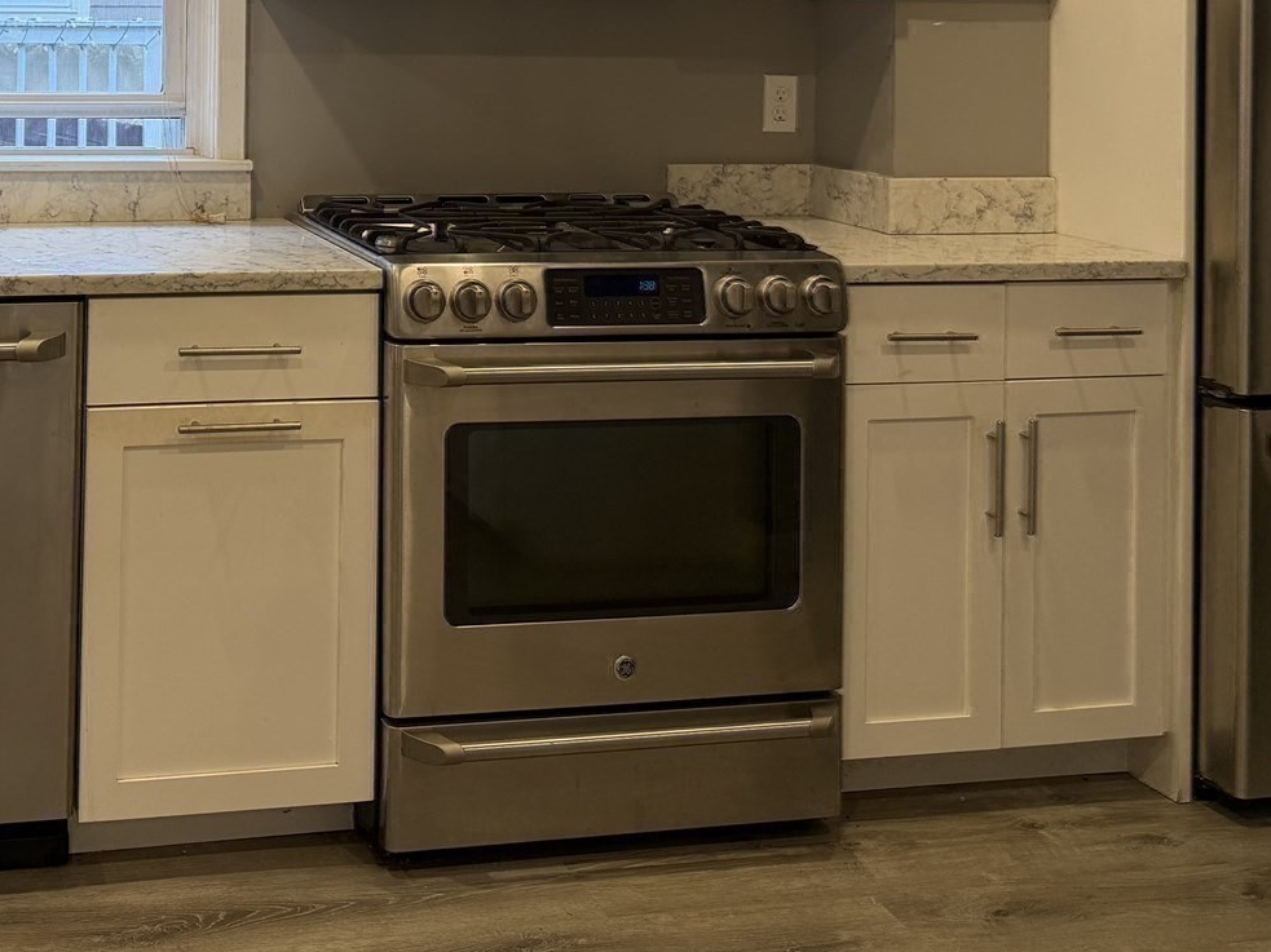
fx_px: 1836
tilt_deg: +0.3
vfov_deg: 27.3
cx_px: 224
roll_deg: -0.7
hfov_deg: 36.7
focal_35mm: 50
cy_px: -27
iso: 100
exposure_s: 1/120
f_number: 1.78
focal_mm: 6.76
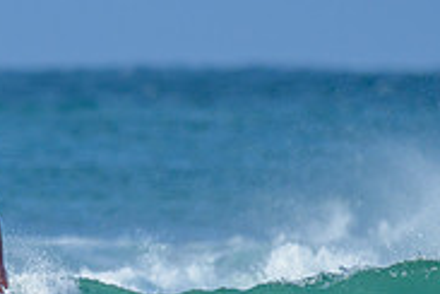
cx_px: -133
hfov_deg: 0.6
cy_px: 400
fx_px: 42689
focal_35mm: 3493
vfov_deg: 0.4
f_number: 6.3
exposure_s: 1/2000
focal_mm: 800
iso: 280
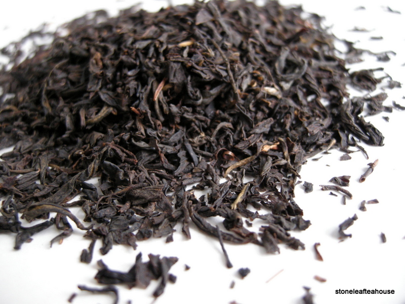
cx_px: 202
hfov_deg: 52.6
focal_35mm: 35
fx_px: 409
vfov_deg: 40.7
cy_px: 152
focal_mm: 7.5
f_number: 2.7
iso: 213
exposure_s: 1/59.8
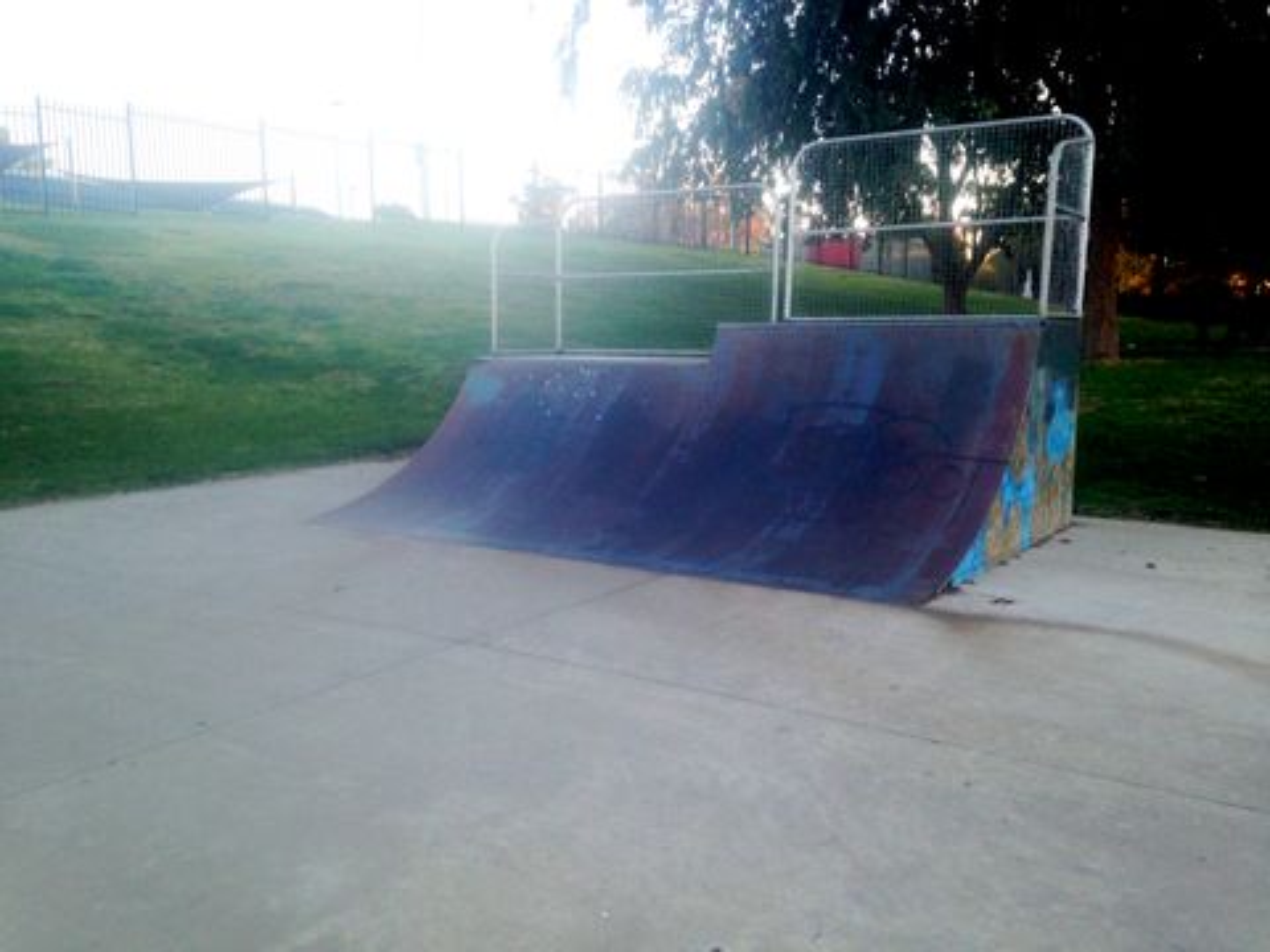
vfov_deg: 42.9
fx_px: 1211
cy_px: 476
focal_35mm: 33
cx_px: 635
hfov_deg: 55.4
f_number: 2.4
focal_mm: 4.12
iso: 50
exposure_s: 1/140
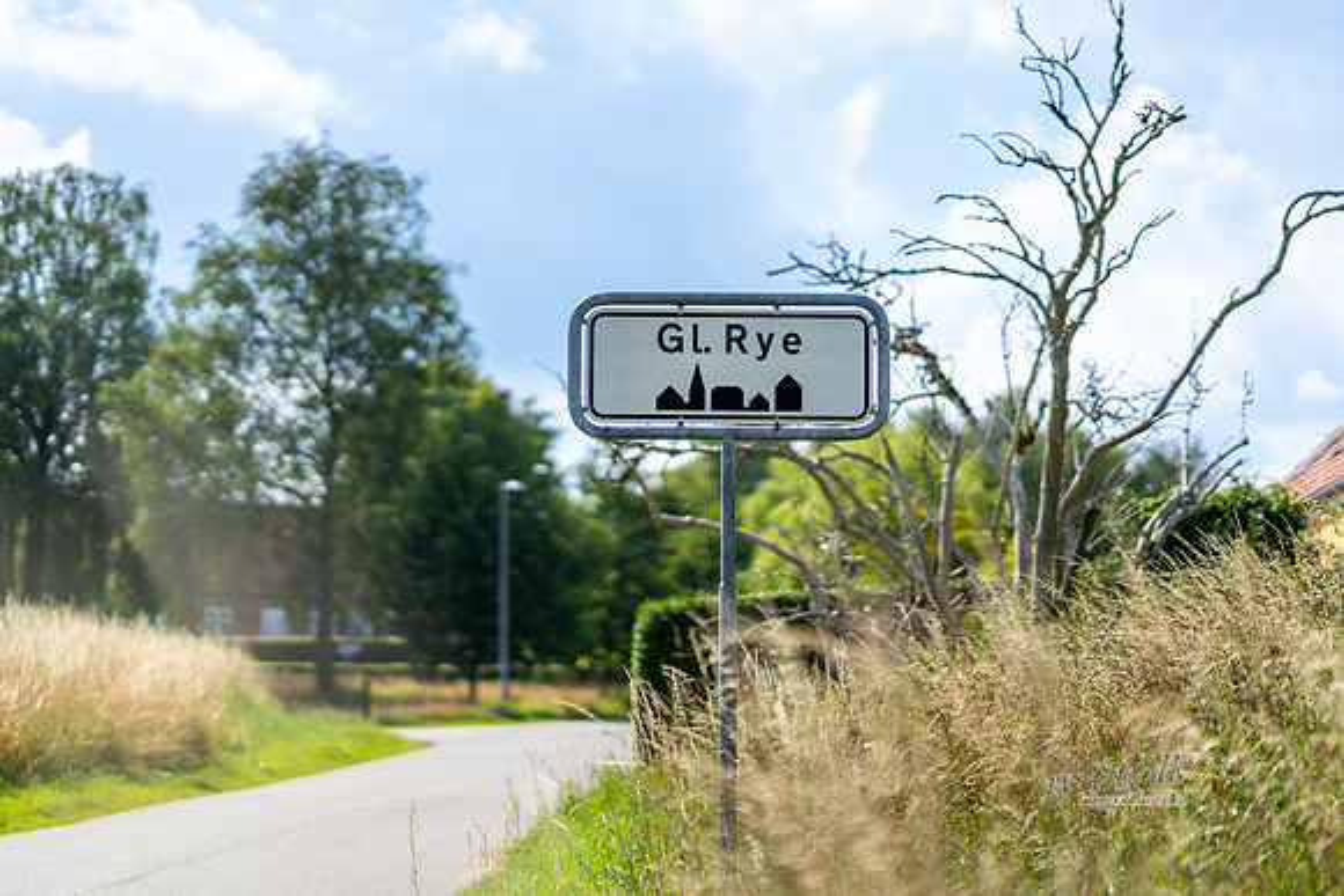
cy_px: 448
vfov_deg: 16.1
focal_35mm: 85
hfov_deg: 23.9
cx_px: 672
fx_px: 3174
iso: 125
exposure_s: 1/8000
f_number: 1.4
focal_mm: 85
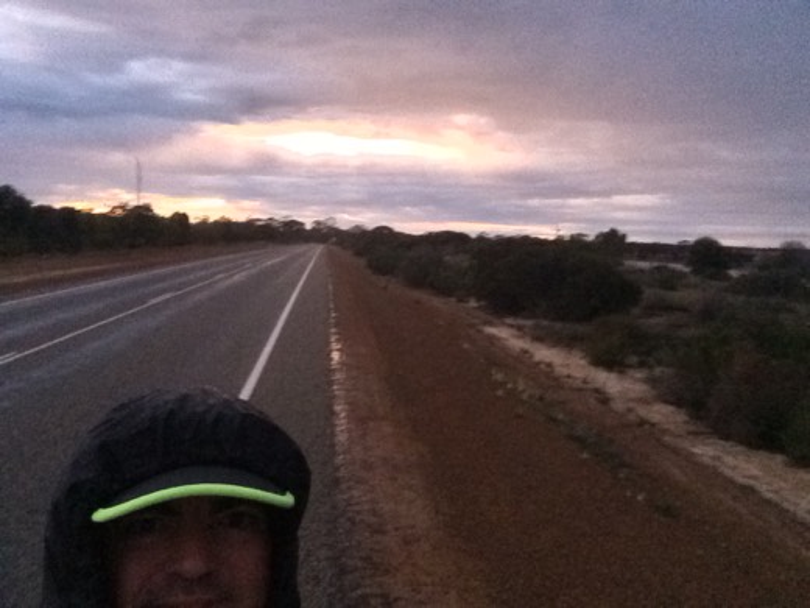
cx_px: 405
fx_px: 725
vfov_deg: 45.4
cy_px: 304
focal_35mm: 31
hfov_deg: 58.4
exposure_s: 1/15
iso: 1600
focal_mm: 2.15
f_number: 2.4
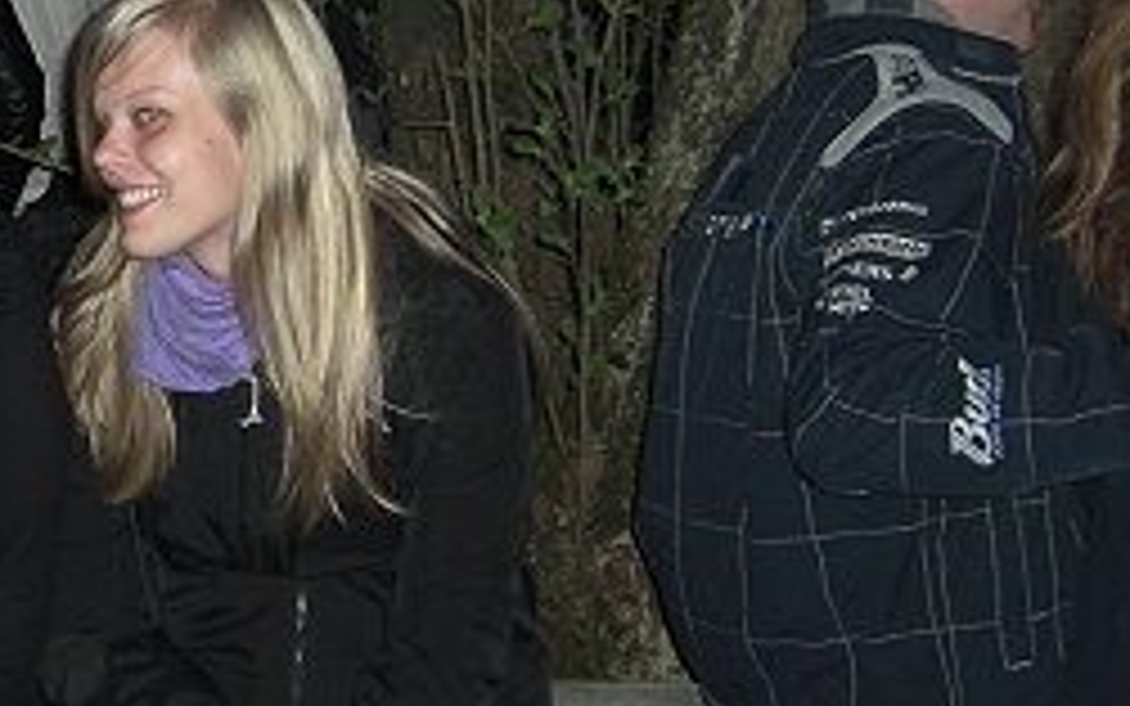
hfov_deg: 22.9
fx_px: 2649
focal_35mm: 86
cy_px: 106
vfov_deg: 15.1
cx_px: -61
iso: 200
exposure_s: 1/60
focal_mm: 7.9
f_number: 2.8
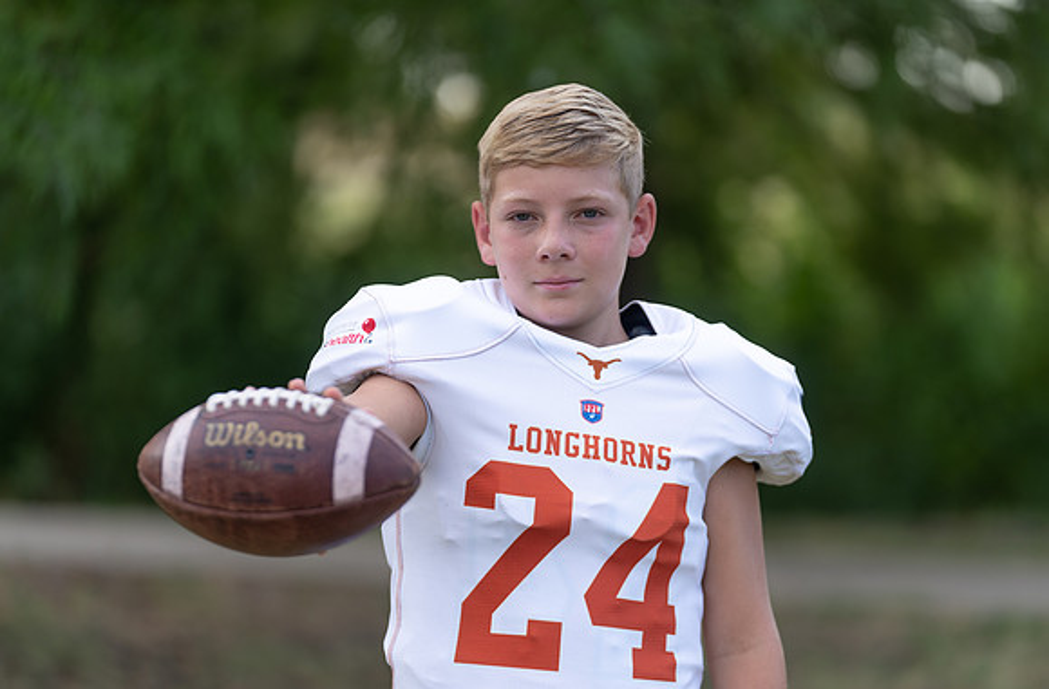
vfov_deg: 8.3
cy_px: 384
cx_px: 552
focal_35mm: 163
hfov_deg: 12.6
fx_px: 4741
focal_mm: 148
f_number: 2.8
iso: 100
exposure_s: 1/400
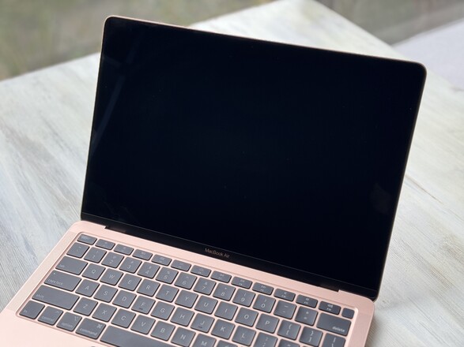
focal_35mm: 48
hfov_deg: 39.7
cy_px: 174
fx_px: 643
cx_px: 232
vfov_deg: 30.3
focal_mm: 6.76
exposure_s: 1/200
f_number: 1.78
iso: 80
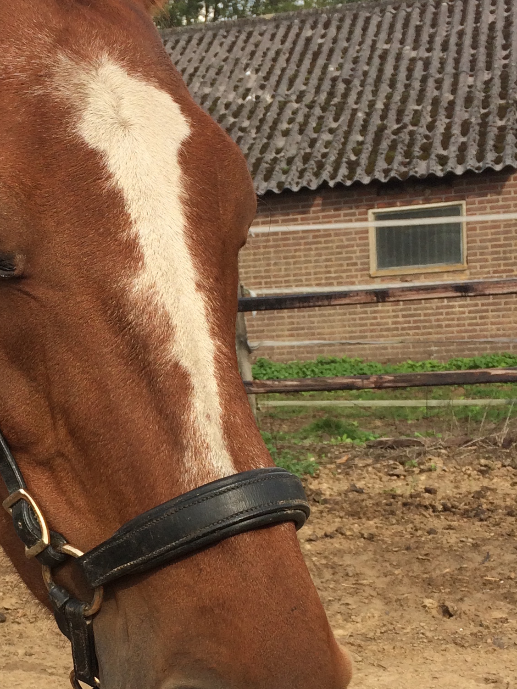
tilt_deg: -8.6
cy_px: 470
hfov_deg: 22.6
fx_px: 1254
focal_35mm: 63
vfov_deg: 30.4
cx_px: 36
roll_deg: +5.2
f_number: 2.2
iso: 32
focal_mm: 4.15
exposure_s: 1/1414
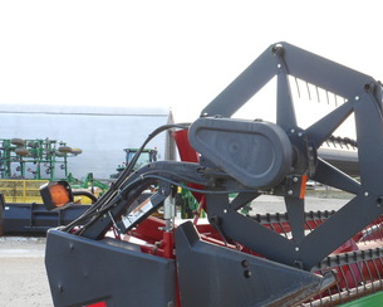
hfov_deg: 27.3
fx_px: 771
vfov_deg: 22.3
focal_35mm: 68
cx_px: 308
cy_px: 229
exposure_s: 1/50
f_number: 4.3
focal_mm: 6.9
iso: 80
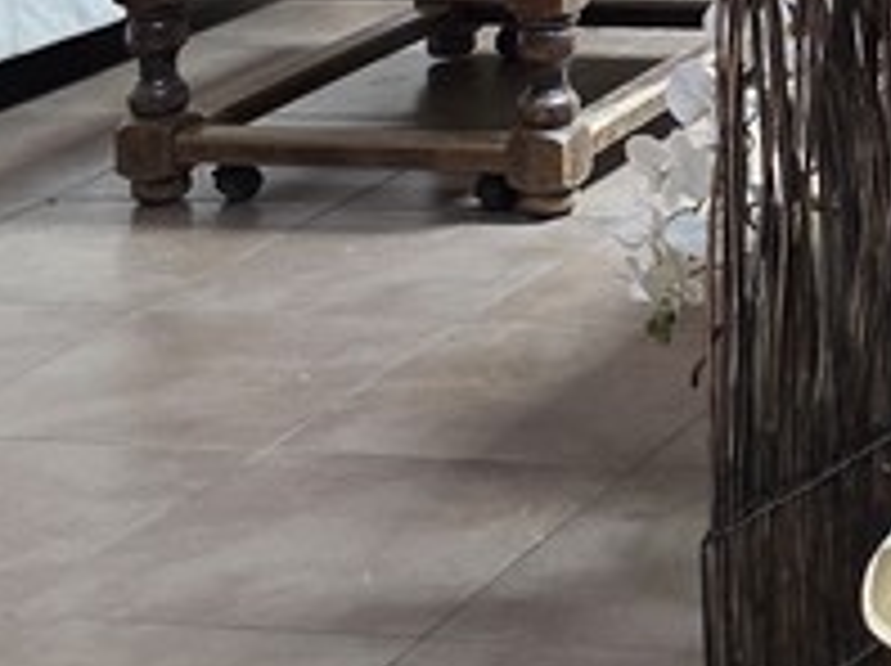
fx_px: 3059
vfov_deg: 11.4
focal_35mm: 119
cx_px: 1570
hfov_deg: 14.7
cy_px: -594
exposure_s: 1/100
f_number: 1.7
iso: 320
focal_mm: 6.3
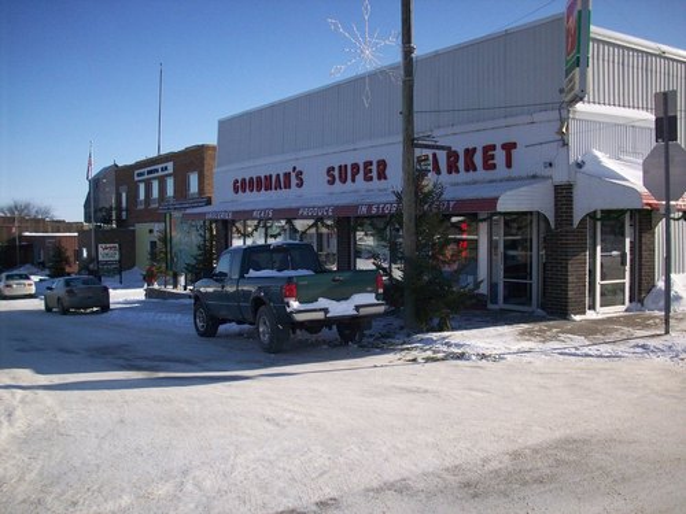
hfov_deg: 50.1
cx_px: 343
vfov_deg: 38.7
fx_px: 733
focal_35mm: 37
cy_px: 257
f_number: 5.6
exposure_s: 1/479
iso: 80
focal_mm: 6.2
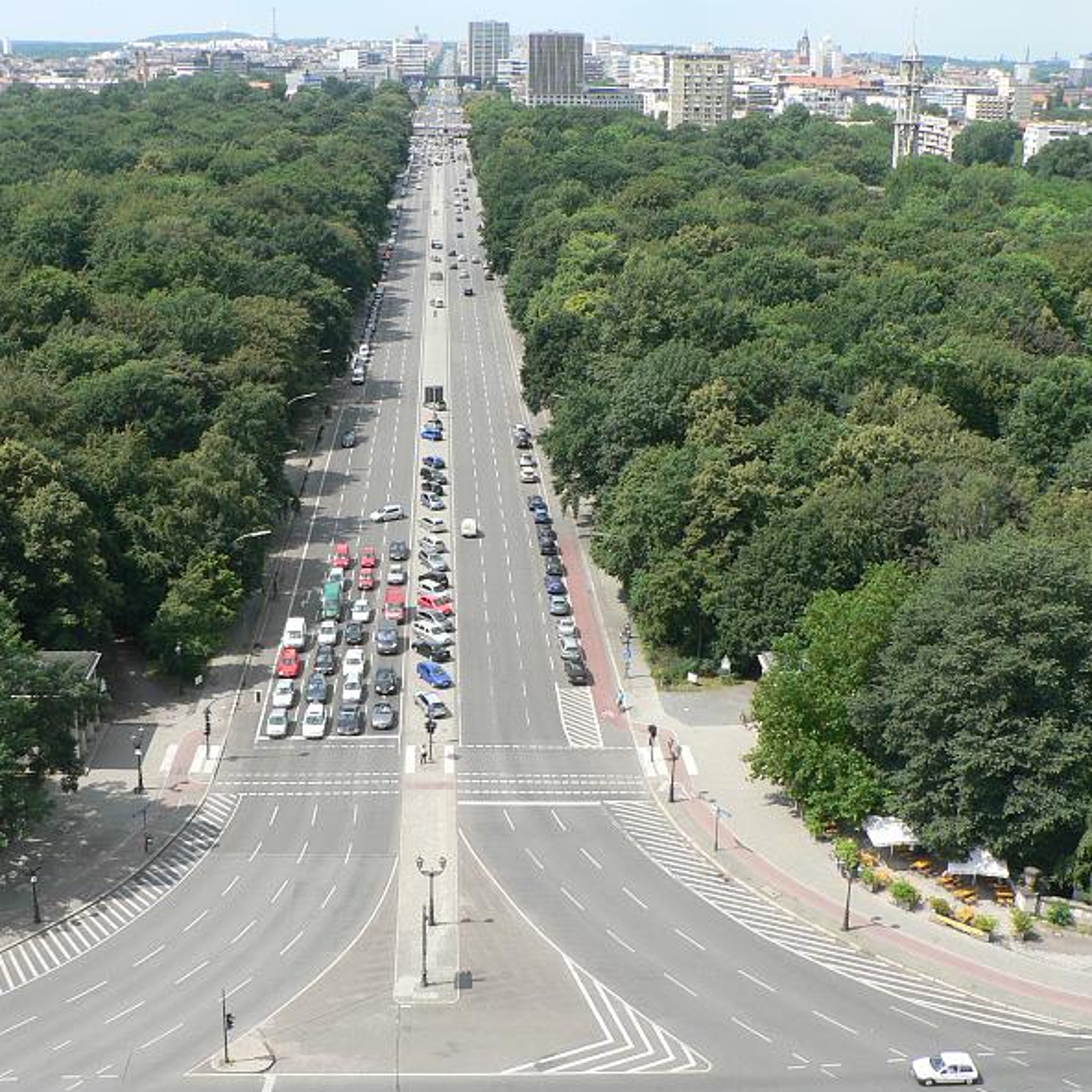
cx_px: 502
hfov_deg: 39.1
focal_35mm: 43
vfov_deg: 39.2
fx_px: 1535
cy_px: 546
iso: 80
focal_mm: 6
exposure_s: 1/400
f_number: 4
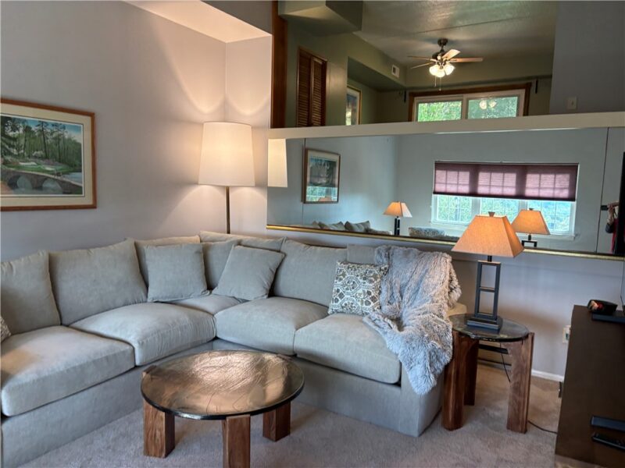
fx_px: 469
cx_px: 312
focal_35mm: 26
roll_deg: -2.0
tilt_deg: -8.6
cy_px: 234
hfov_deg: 67.3
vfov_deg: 53.1
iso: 100
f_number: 1.6
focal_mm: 5.96
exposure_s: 1/120
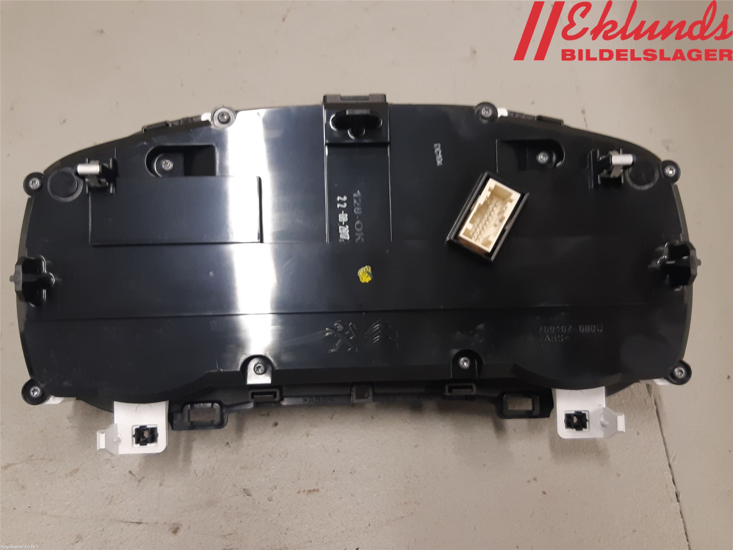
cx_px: 366
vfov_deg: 53.1
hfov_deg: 67.3
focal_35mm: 26
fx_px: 551
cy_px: 275
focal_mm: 3.93
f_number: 1.7
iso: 125
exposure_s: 1/50
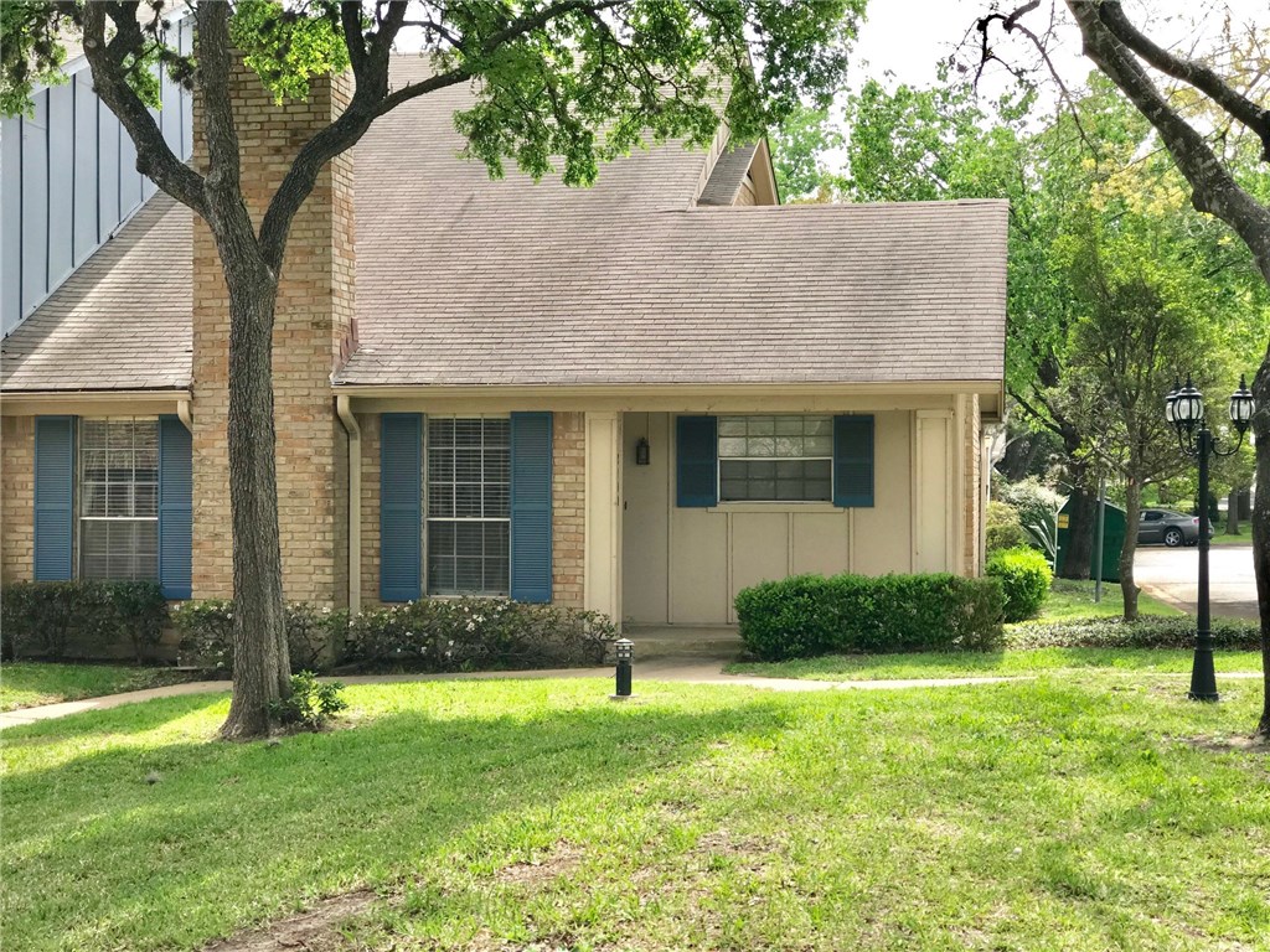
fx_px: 2091
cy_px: 476
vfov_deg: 25.7
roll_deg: +0.7
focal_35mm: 57
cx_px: 635
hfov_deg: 33.8
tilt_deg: +0.3
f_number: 2.8
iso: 20
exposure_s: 1/303
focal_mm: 6.6
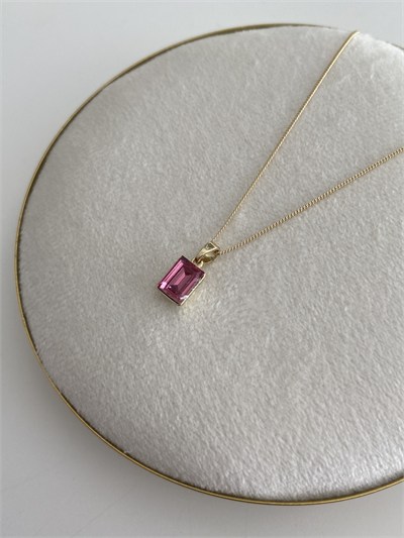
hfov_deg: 54.9
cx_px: 202
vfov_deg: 69.4
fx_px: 389
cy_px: 269
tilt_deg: -62.5
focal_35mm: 25
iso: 32
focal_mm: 4.25
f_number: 1.8
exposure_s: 1/267
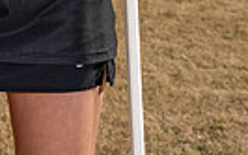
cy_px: -237
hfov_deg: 12.0
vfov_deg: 7.1
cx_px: -7
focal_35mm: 172
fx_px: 1162
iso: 64
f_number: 7.1
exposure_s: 1/320
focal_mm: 50
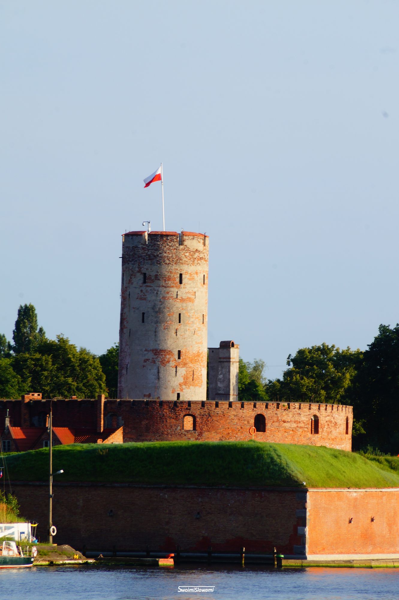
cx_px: 200
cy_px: 300
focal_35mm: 375
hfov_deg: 3.7
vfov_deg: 5.5
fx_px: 6241
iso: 100
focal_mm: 250
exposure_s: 1/30
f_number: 16
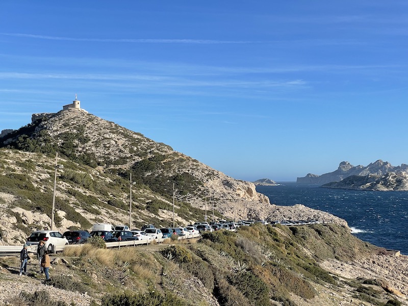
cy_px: 153
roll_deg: +1.1
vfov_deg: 28.0
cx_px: 204
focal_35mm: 52
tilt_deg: +2.9
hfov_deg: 36.8
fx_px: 613
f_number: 2
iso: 25
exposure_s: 1/1776
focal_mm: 6
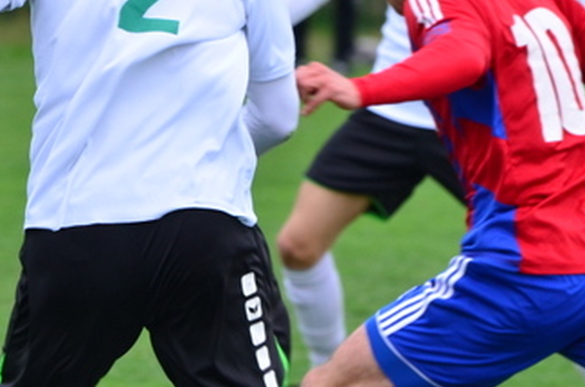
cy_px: 211
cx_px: 279
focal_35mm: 706
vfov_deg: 1.9
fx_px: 11445
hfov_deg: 2.9
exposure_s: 1/320
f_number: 5
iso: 400
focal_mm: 170
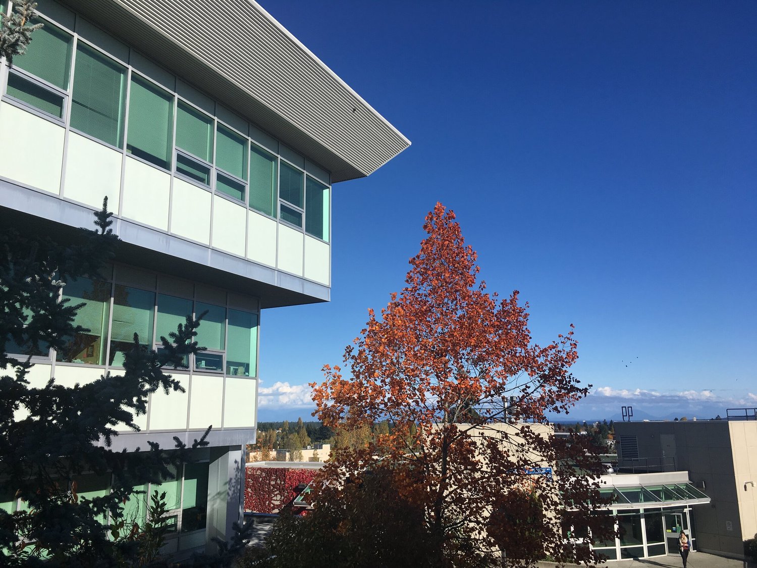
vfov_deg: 48.2
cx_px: 378
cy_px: 284
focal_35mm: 29
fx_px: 634
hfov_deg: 61.7
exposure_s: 1/2481
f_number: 2.2
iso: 25
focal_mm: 4.15
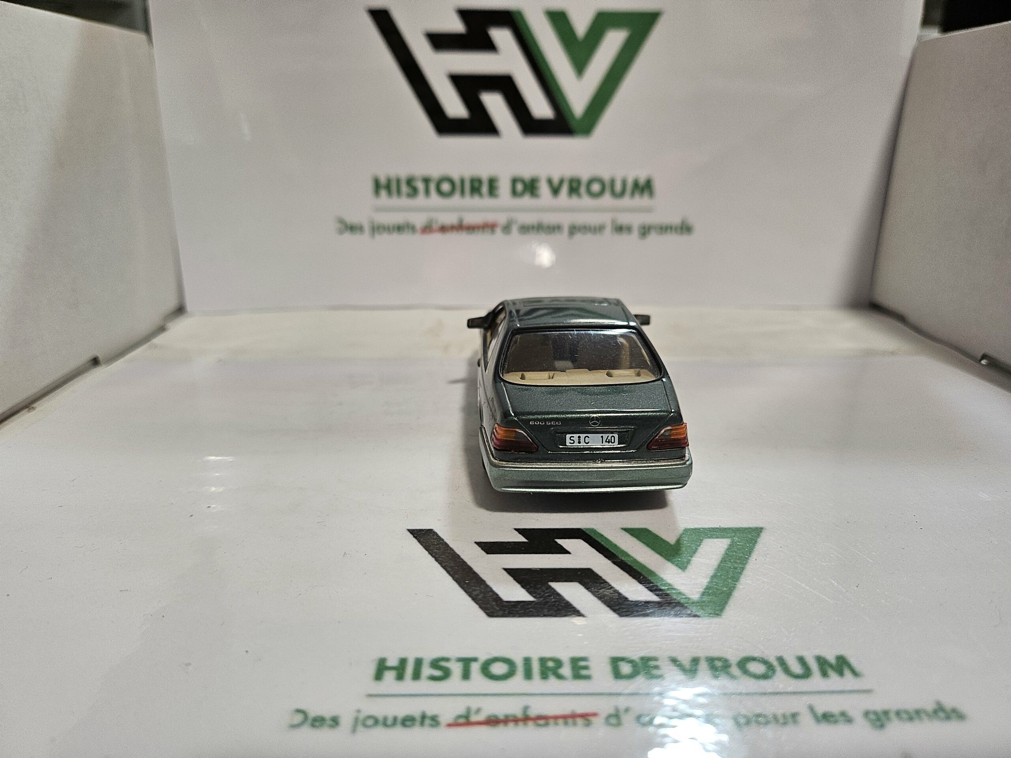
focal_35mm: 24
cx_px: 506
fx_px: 701
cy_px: 379
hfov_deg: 71.6
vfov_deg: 56.8
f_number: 1.8
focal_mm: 5
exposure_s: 1/100
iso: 125
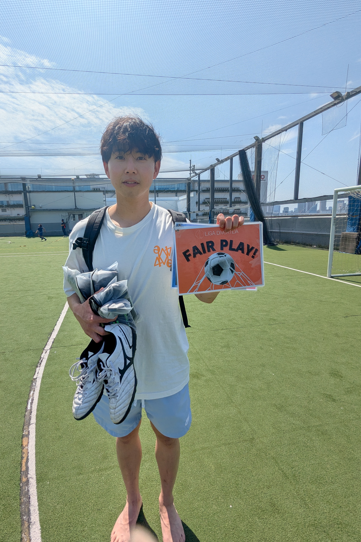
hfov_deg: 70.2
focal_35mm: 17
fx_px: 256
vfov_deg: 93.3
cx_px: 159
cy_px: 274
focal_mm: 2.35
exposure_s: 1/1976
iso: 47
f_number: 2.2
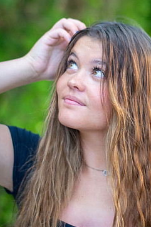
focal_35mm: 118
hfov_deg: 11.6
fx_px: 744
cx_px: 93
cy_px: 90
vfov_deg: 17.4
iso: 2000
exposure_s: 1/1250
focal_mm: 58
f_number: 1.8
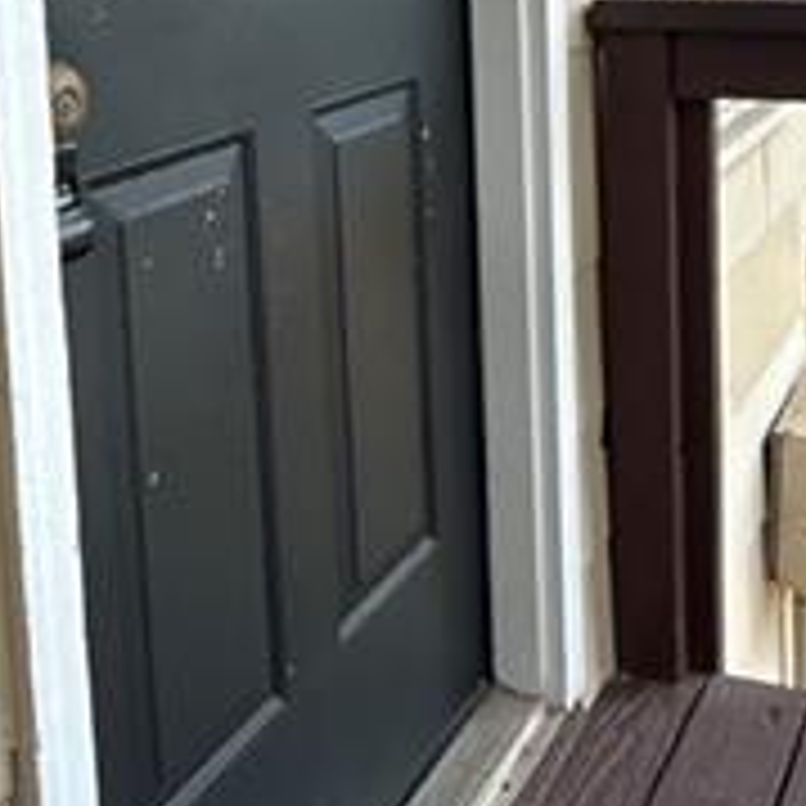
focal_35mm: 53
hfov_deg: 31.5
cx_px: 621
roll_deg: +2.9
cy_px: 41
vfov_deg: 30.4
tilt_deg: -3.0
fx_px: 1396
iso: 50
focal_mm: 2.22
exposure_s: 1/99
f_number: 2.2
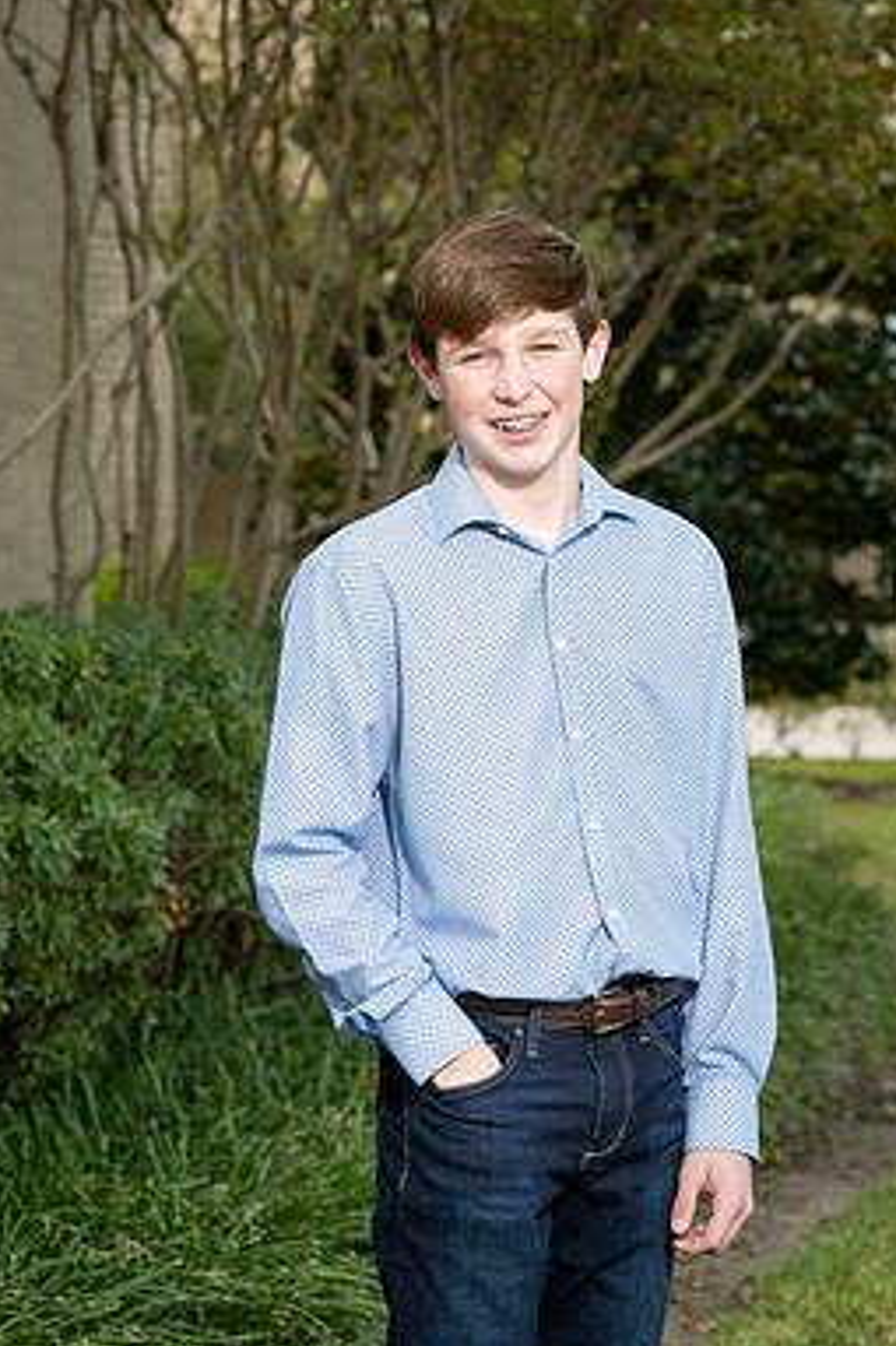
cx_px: 488
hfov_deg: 12.0
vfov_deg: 18.0
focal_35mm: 114
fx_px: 4260
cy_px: 661
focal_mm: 97
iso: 400
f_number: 6.3
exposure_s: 1/250
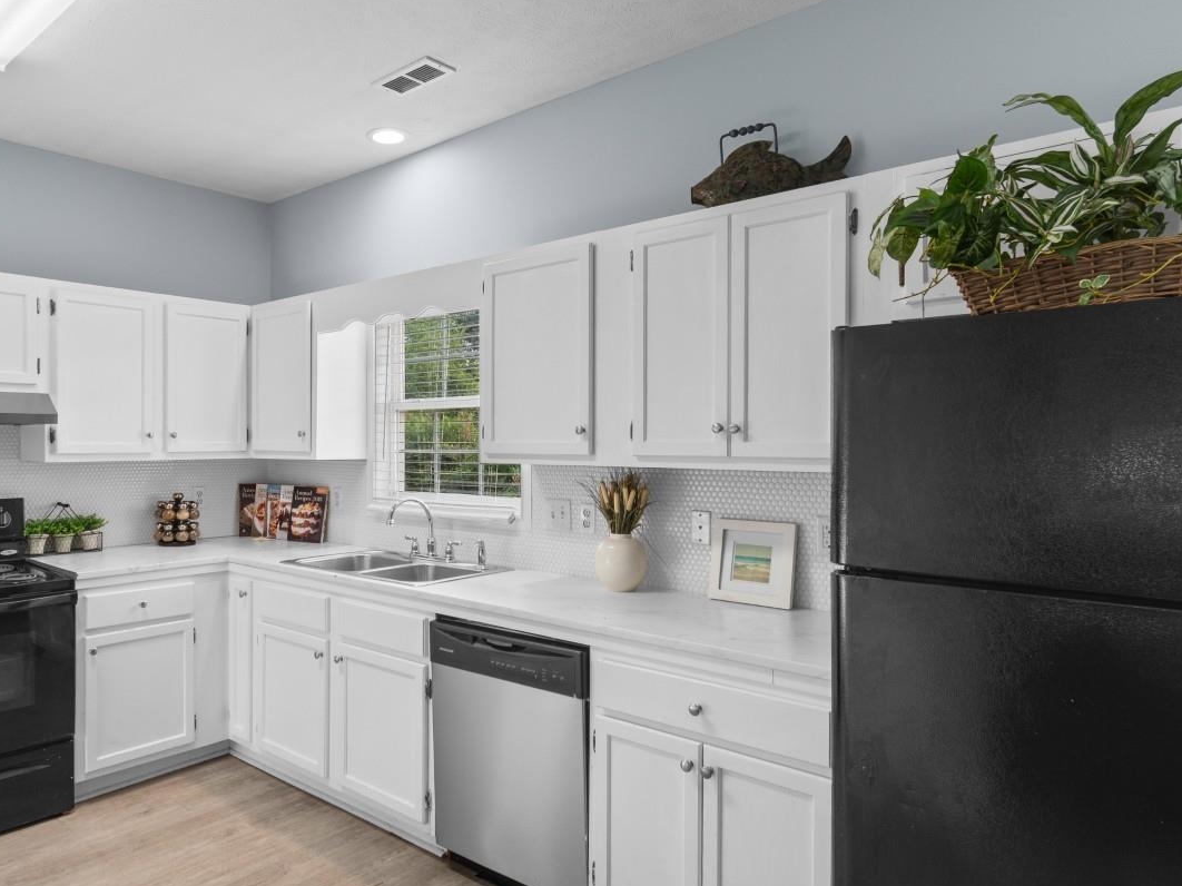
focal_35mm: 22
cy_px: 407
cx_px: 429
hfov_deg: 74.8
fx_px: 751
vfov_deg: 61.0
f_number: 4.5
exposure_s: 1/4
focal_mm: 10
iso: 100
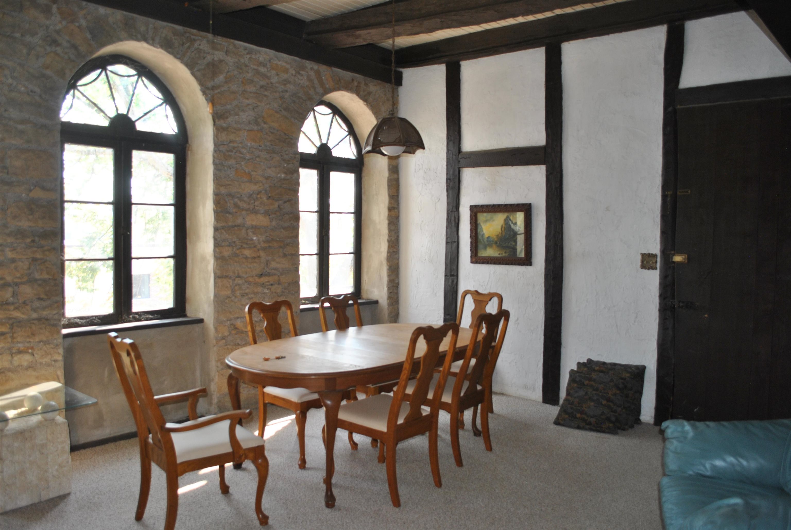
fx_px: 594
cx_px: 396
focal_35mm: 27
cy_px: 265
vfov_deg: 48.0
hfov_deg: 67.3
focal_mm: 18
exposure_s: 1/60
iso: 200
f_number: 3.5
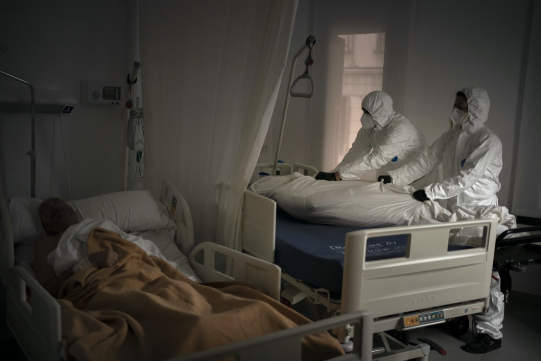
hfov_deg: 54.4
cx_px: 270
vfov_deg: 37.8
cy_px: 180
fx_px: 526
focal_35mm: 35
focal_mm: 35
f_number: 1.8
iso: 800
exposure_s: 1/160
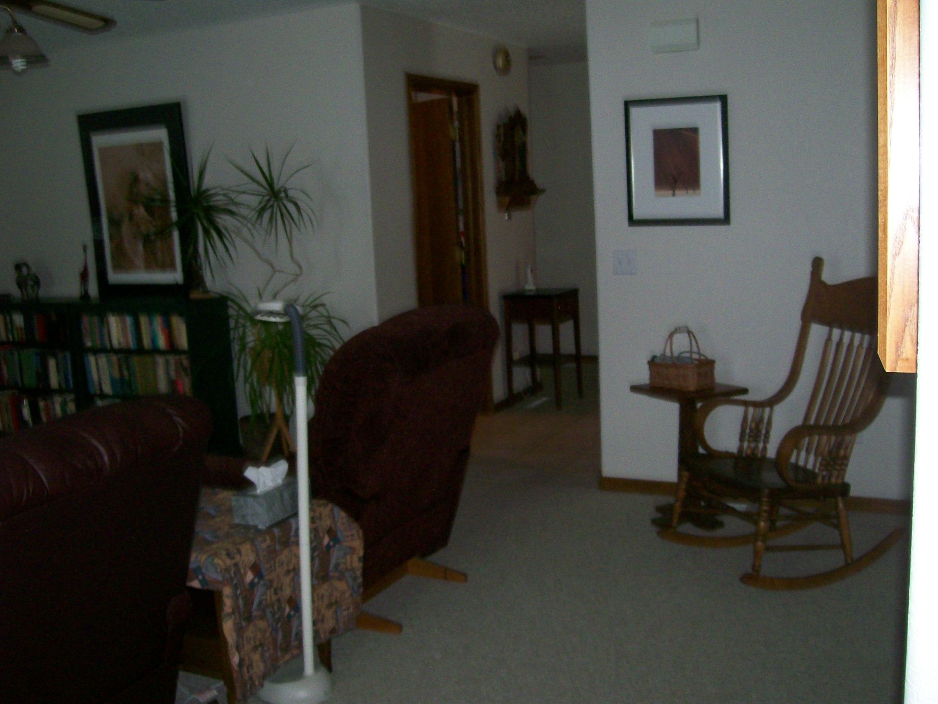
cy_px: 352
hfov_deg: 51.4
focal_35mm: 36
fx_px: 976
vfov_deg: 39.7
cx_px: 469
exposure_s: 1/64
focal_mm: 6
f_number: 2.7
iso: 140
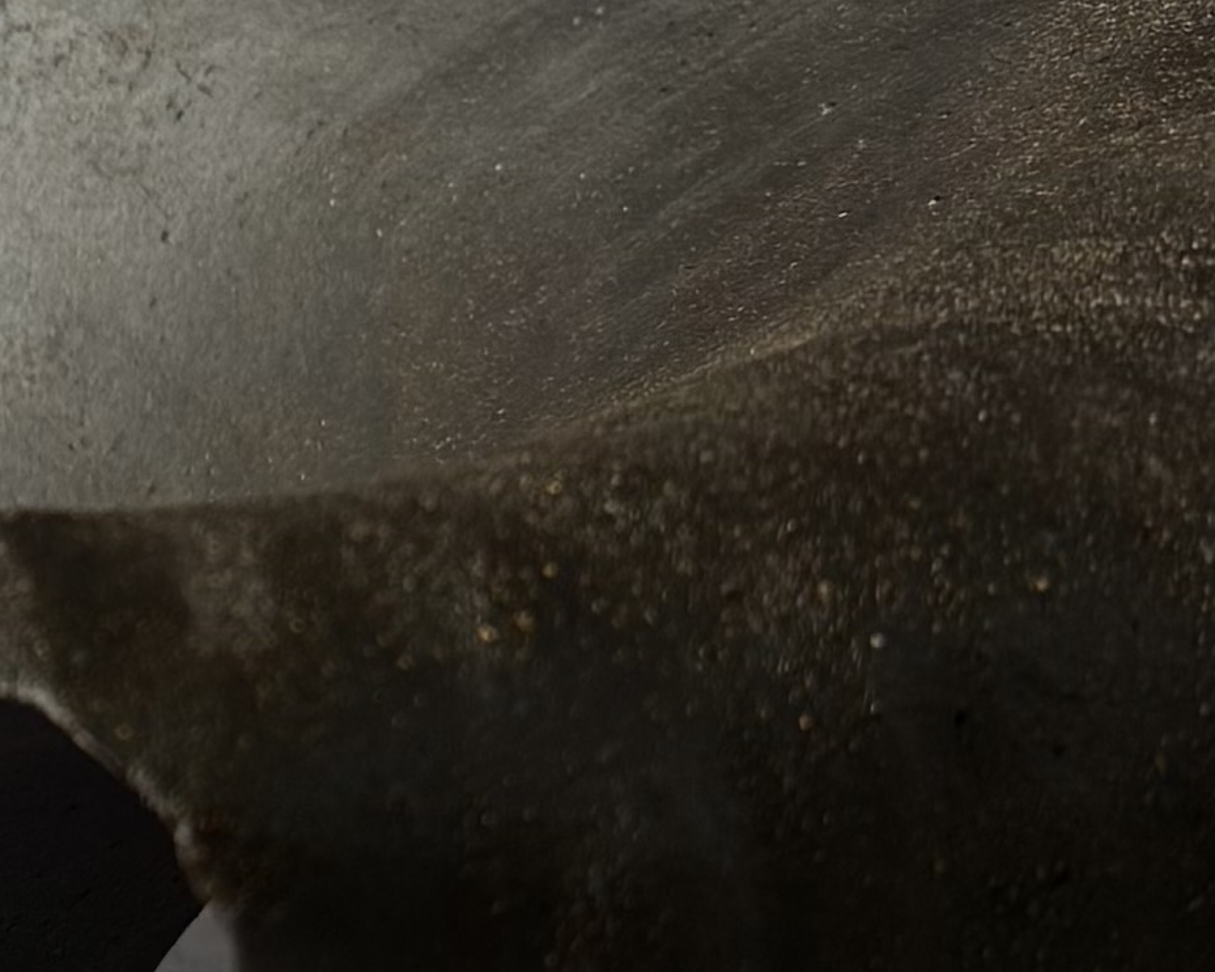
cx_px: -772
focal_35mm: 144
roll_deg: -3.0
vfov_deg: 10.7
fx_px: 5178
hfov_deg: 12.5
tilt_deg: -20.0
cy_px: 177
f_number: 1.78
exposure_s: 1/121
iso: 160
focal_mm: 6.76
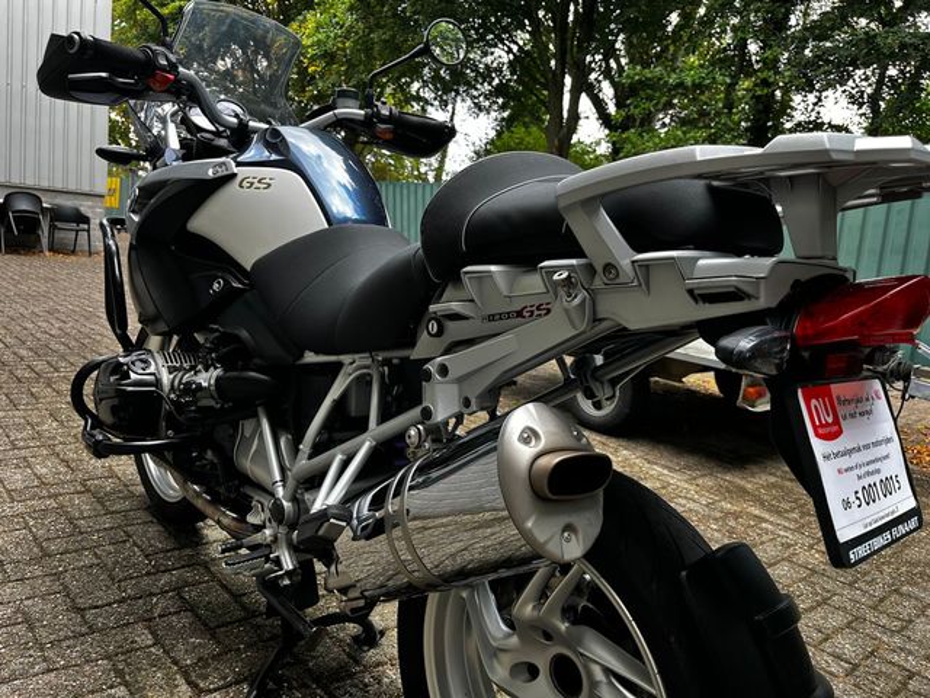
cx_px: 465
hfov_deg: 67.3
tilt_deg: -9.9
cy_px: 349
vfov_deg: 53.1
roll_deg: -6.5
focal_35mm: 26
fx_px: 699
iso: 50
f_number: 1.6
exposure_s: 1/122
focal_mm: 5.1
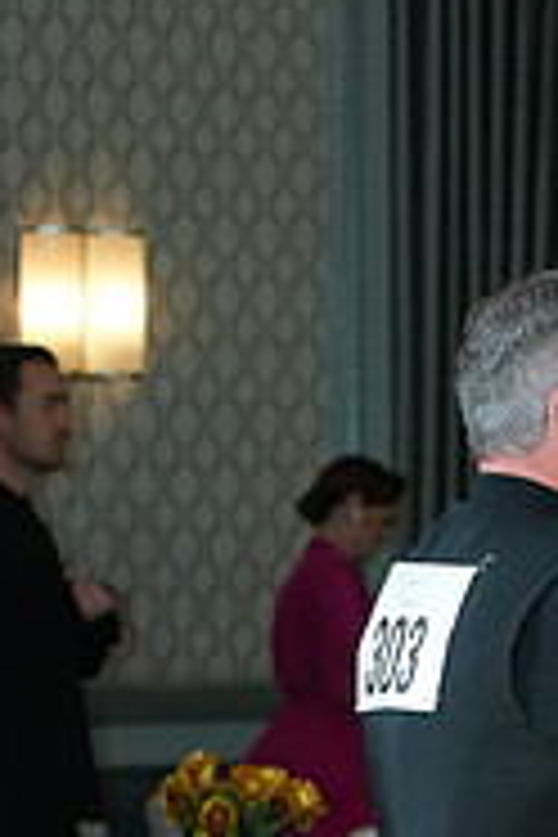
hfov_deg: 4.2
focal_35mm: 327
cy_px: 1134
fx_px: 7602
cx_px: 749
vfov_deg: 6.2
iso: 3200
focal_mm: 105
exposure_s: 1/250
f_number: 5
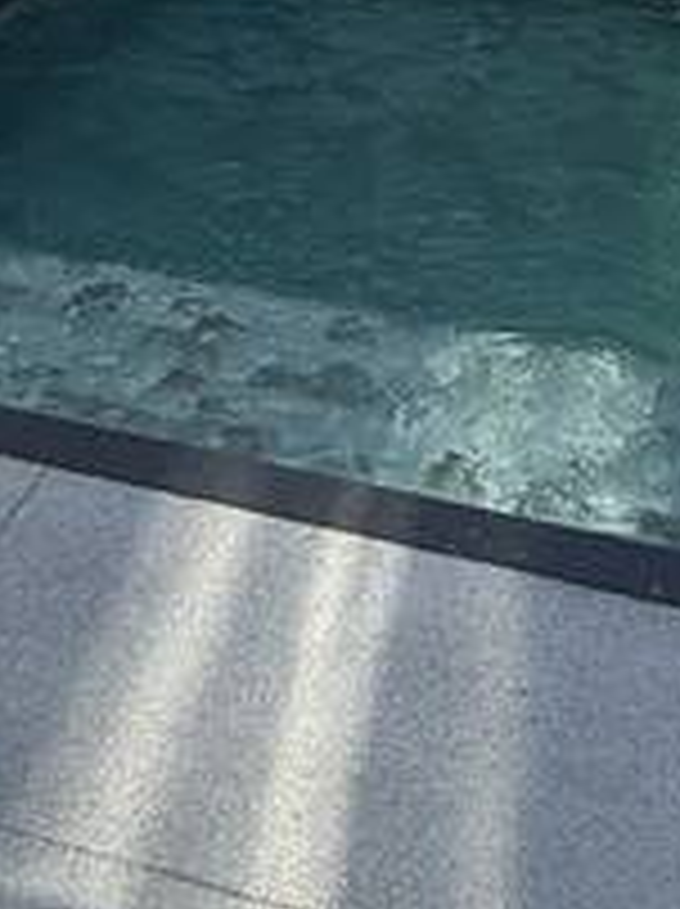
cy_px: -504
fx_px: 1969
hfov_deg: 19.1
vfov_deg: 21.3
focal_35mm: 75
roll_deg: -1.1
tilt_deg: +3.6
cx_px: 9
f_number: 2.2
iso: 50
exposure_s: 1/701
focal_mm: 2.22
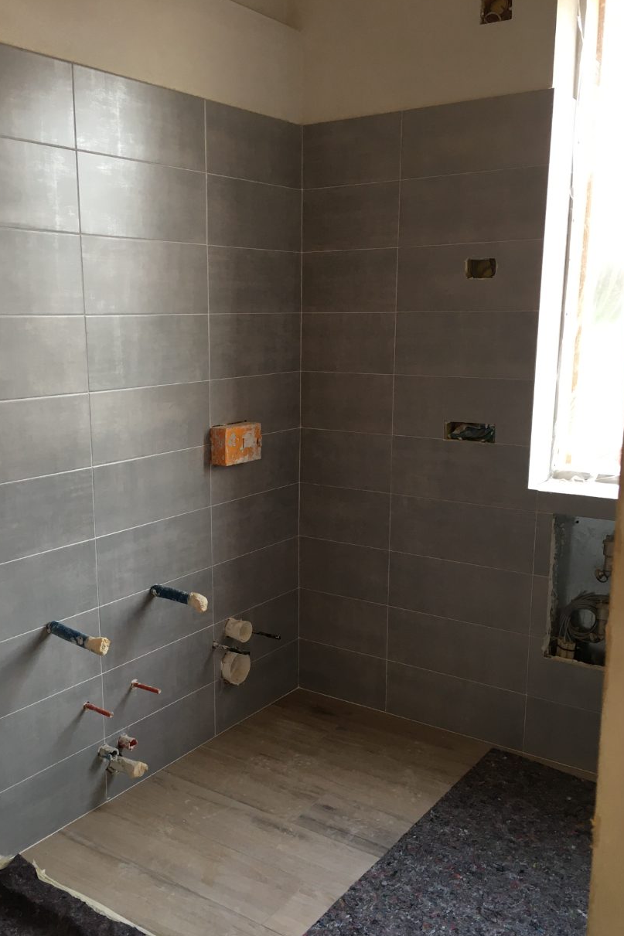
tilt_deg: -12.4
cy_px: 517
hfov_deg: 38.8
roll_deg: +0.3
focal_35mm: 34
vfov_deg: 55.7
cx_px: 262
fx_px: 884
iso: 64
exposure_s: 1/33
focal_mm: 4.15
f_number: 2.2
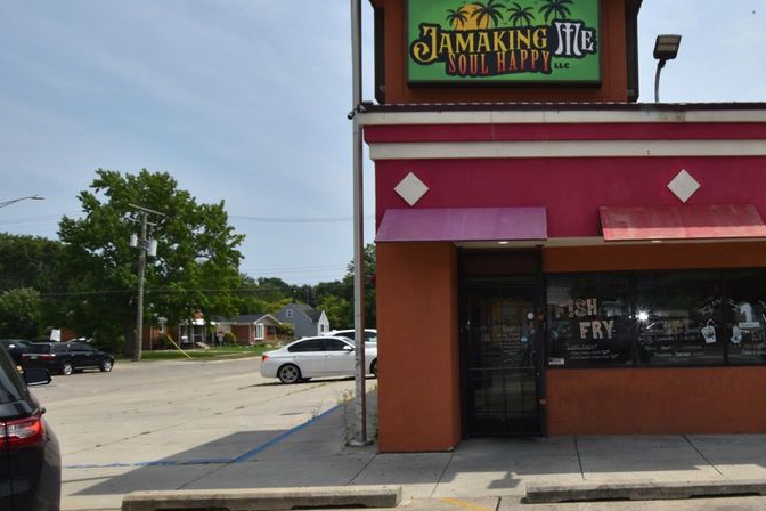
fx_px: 681
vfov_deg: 41.0
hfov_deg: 55.8
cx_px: 577
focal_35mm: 32
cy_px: 294
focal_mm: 14
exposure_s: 1/200
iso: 100
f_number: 13
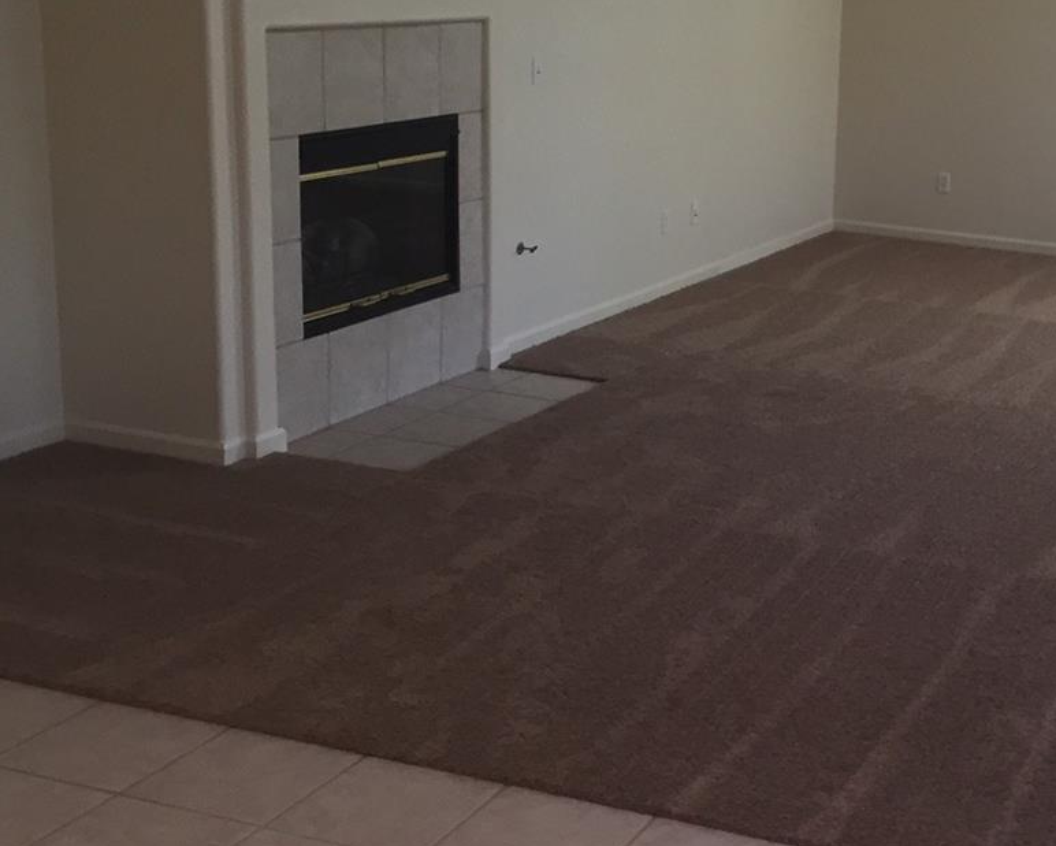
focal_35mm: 55
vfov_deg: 27.6
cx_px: 927
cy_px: 351
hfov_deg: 32.6
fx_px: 1719
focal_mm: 4.15
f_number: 2.2
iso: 64
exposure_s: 1/30
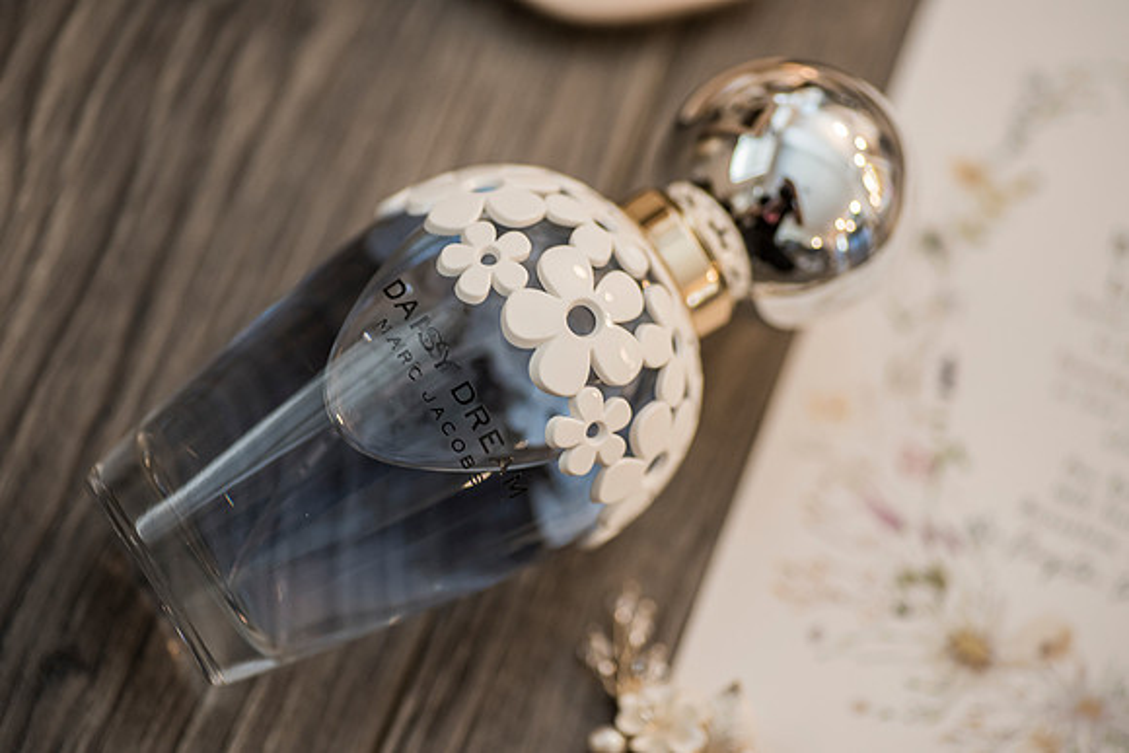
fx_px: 2823
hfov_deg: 22.6
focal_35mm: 90
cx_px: 564
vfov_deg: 15.2
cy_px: 376
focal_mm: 90
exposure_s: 1/60
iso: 1000
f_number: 3.8
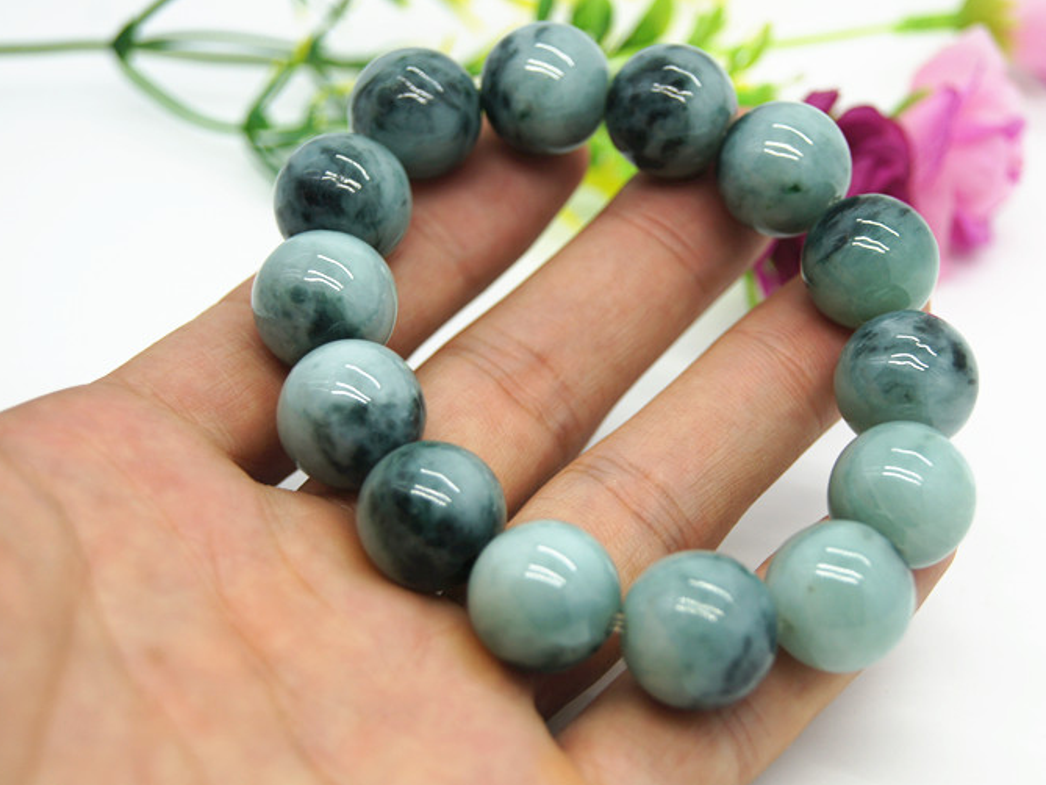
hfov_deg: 25.1
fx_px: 2345
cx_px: 579
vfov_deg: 19.0
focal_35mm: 78
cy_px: 411
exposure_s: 1/100
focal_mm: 45
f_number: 5.6
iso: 200
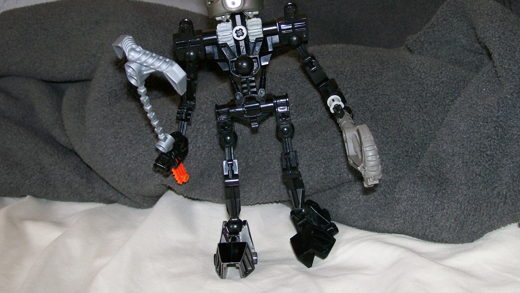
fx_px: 689
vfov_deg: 23.9
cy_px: 113
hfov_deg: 41.3
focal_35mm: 50
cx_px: 256
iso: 80
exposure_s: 1/73.1
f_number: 3
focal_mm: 7.6
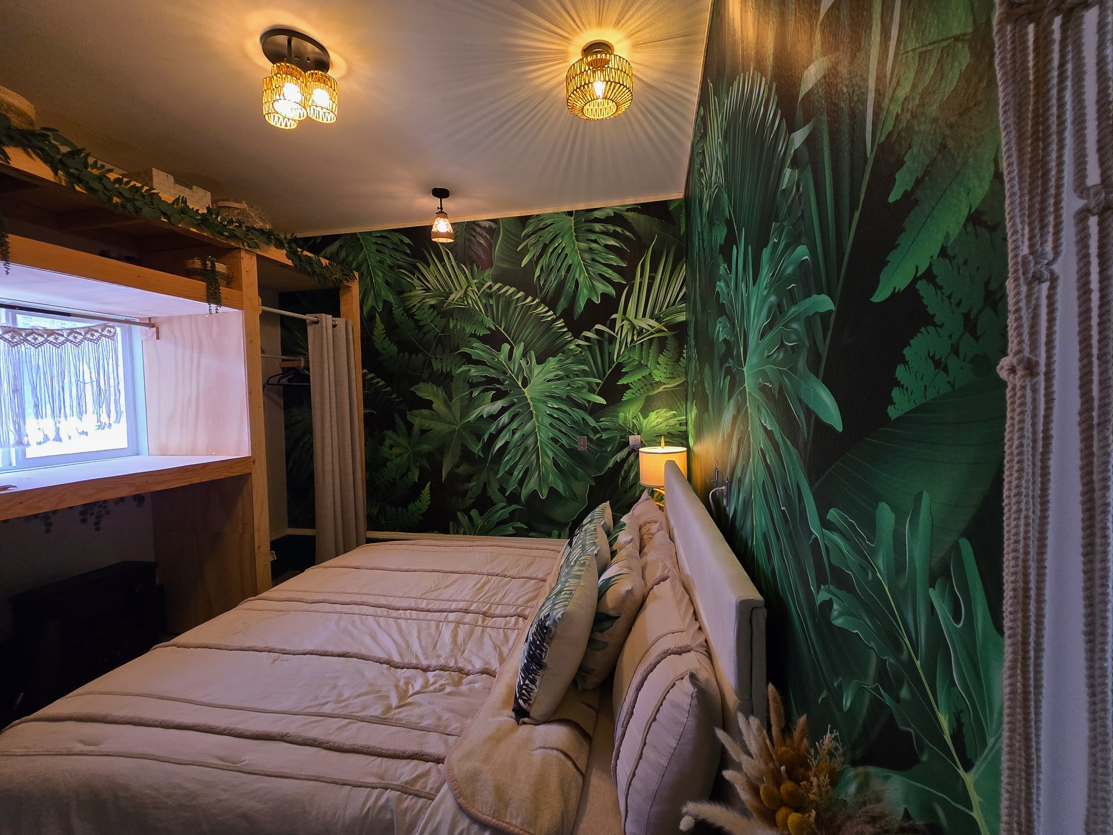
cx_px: 556
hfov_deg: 106.2
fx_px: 418
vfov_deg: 89.9
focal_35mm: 13
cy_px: 418
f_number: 2.2
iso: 200
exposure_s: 1/60
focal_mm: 1.7
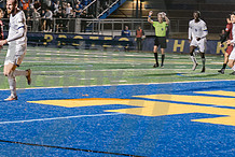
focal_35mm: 186
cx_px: -17
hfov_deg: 10.9
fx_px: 1216
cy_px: 63
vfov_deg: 7.4
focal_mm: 70
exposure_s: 1/200
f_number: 4.5
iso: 2500
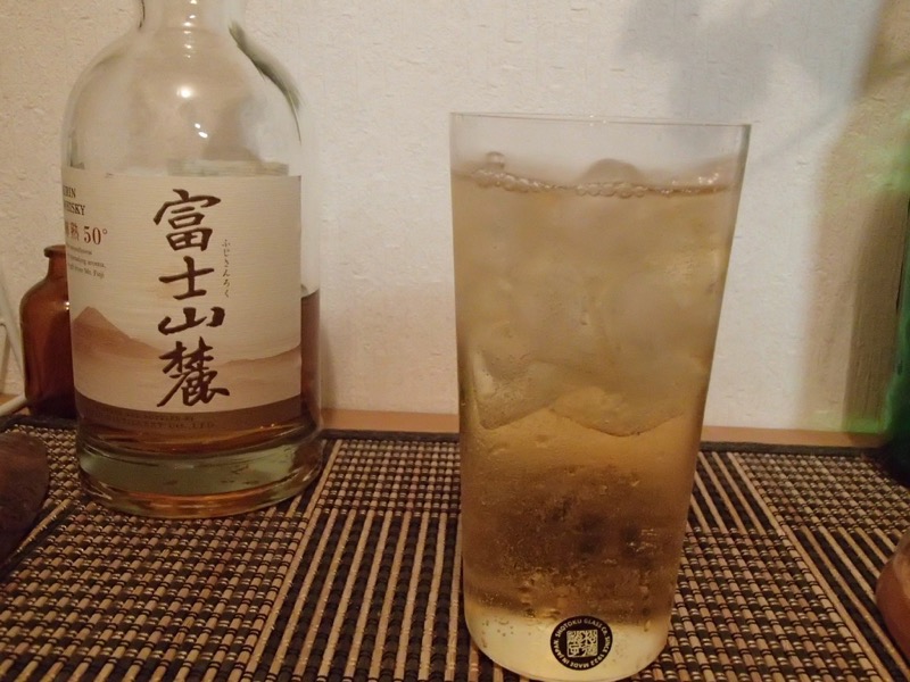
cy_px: 341
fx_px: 973
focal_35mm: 37
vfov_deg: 38.7
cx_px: 455
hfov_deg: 50.1
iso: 1600
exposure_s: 1/30
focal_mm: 6.64
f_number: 4.7
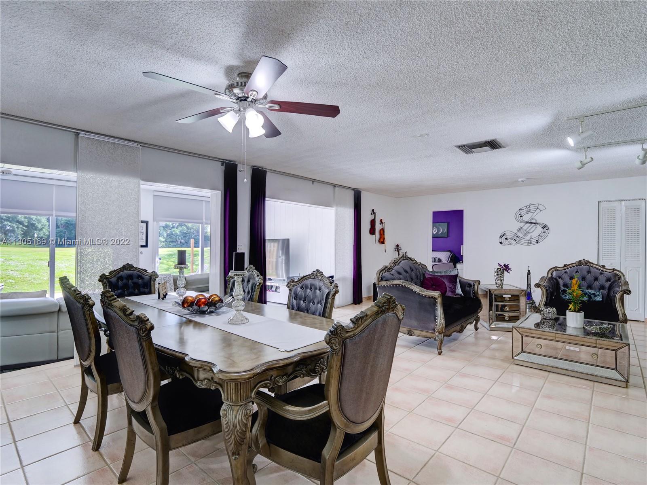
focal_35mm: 16
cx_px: 324
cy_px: 242
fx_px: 299
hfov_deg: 94.5
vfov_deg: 78.1
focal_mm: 8
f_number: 2.8
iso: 200
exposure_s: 1/60
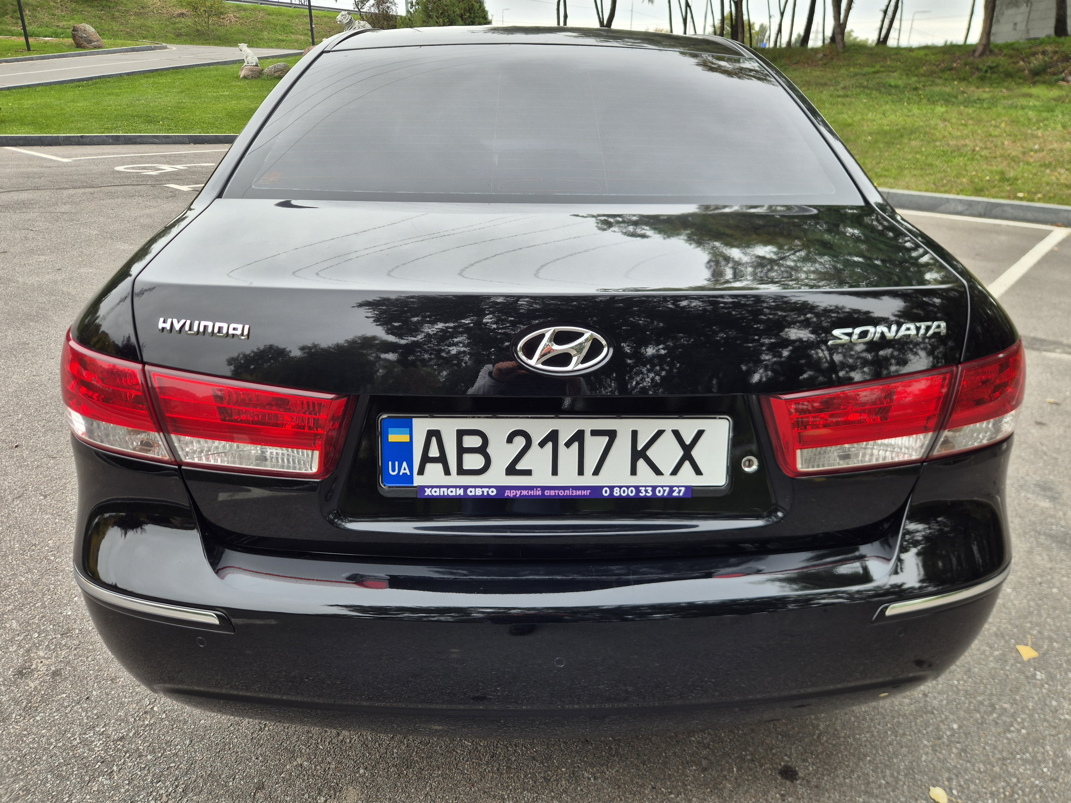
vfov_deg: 56.8
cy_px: 393
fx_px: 743
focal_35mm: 24
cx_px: 547
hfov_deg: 71.6
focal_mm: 5.4
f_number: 1.8
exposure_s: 1/221
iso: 25
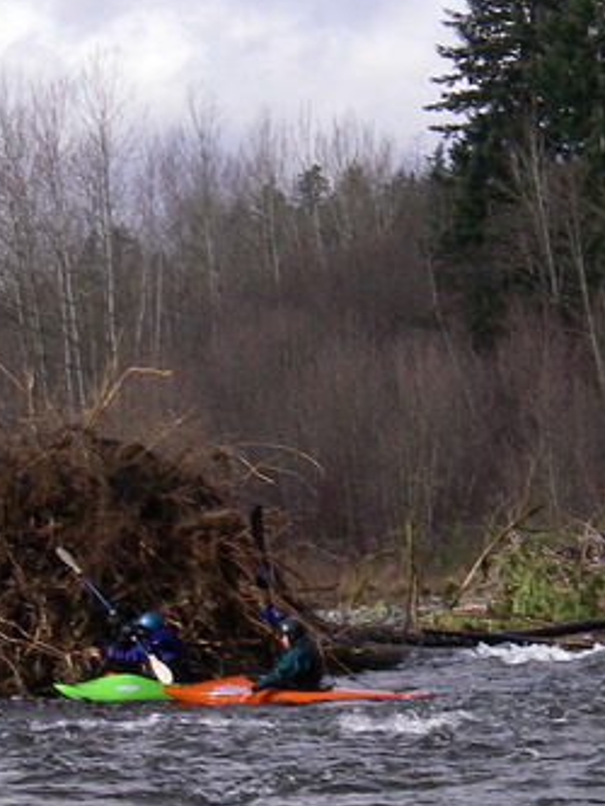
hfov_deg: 8.6
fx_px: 4029
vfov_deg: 11.4
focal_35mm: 173
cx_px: 530
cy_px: 361
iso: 64
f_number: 3.8
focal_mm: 11.9
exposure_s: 1/320
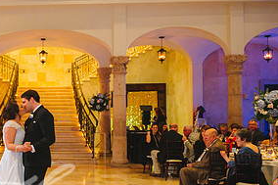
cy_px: 109
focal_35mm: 49
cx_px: 19
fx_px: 378
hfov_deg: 37.3
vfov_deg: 27.4
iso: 3200
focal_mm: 24
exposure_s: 1/125
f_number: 2.8
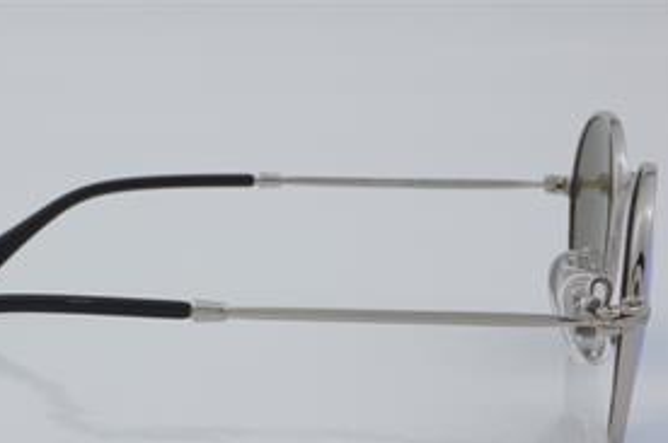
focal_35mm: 120
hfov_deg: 17.1
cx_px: 201
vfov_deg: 11.4
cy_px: 320
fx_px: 2218
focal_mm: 55
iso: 100
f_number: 32
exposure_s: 1/4
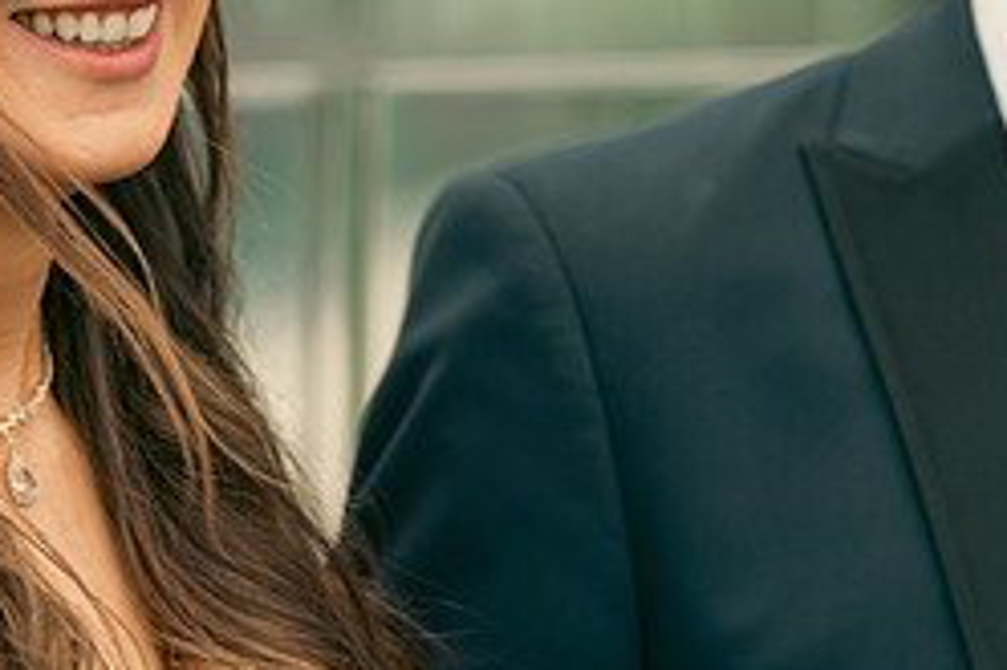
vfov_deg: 4.9
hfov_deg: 7.3
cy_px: 39
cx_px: 406
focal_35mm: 281
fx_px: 7855
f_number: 3.5
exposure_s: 1/250
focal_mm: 120
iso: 160
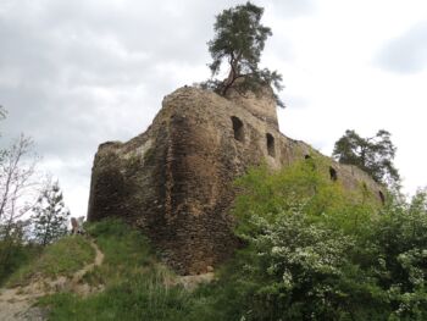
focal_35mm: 24
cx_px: 214
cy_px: 160
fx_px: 296
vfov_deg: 56.9
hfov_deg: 71.6
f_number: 2.8
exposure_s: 1/500
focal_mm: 4.3
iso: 100
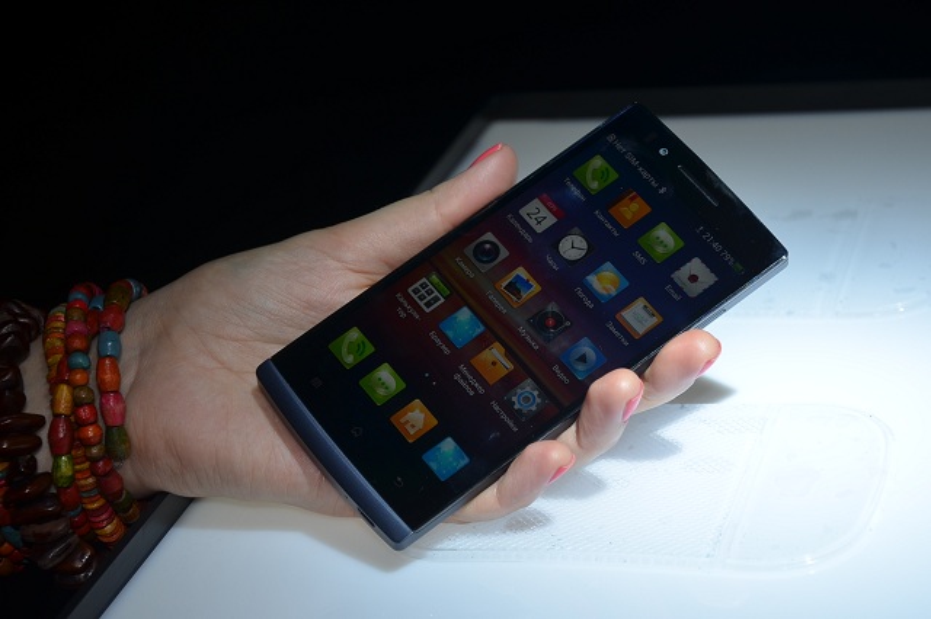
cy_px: 310
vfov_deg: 18.2
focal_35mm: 75
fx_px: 1938
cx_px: 466
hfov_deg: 27.0
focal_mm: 50
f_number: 5
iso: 125
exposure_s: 1/200
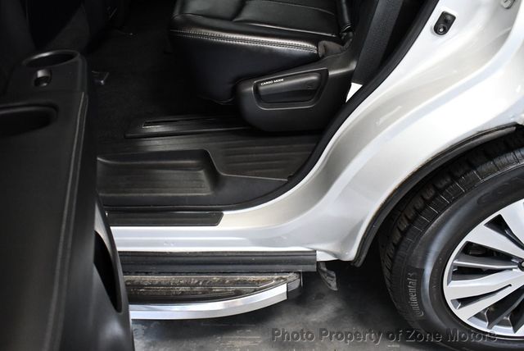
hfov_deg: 53.1
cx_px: 262
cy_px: 176
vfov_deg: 36.9
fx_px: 524
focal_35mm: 36
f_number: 3.5
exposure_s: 1/125
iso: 2800
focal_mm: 18
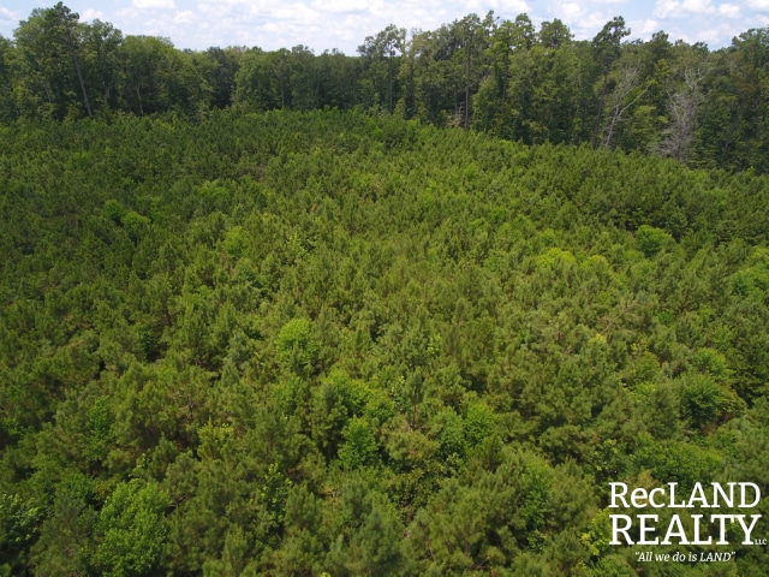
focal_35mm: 20
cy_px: 288
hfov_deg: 81.7
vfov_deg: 66.0
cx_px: 384
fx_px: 444
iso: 100
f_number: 2.8
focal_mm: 3.61
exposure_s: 1/490
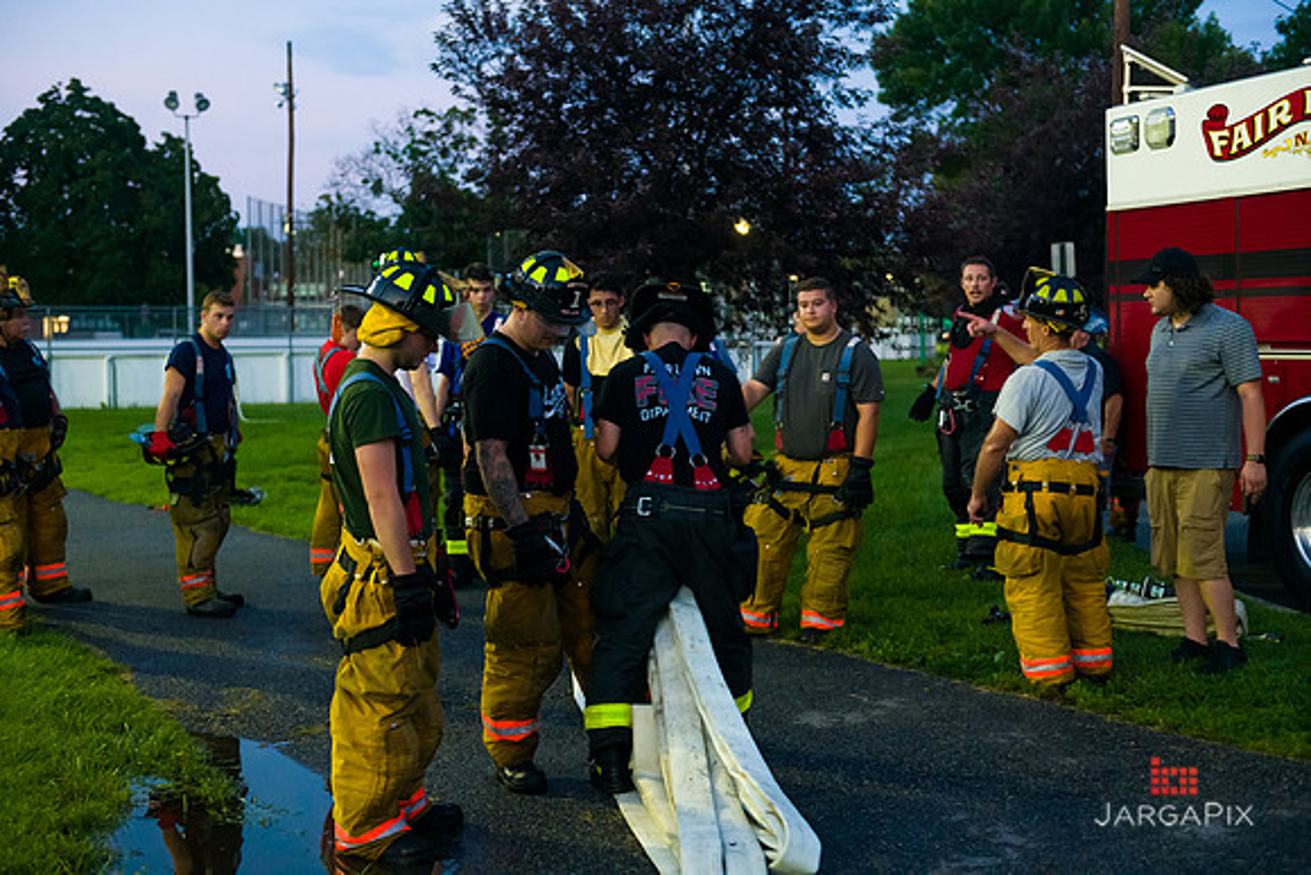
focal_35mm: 48
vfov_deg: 28.1
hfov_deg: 41.1
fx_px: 1748
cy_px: 438
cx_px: 656
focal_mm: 48
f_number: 3.2
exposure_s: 1/125
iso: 3200
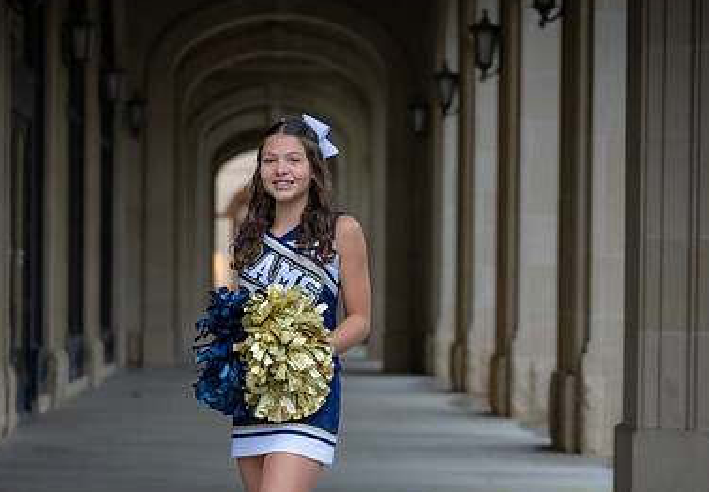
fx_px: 2313
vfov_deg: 12.1
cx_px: 312
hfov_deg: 17.4
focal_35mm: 116
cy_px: 346
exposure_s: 1/250
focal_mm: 70
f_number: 2.8
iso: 2500
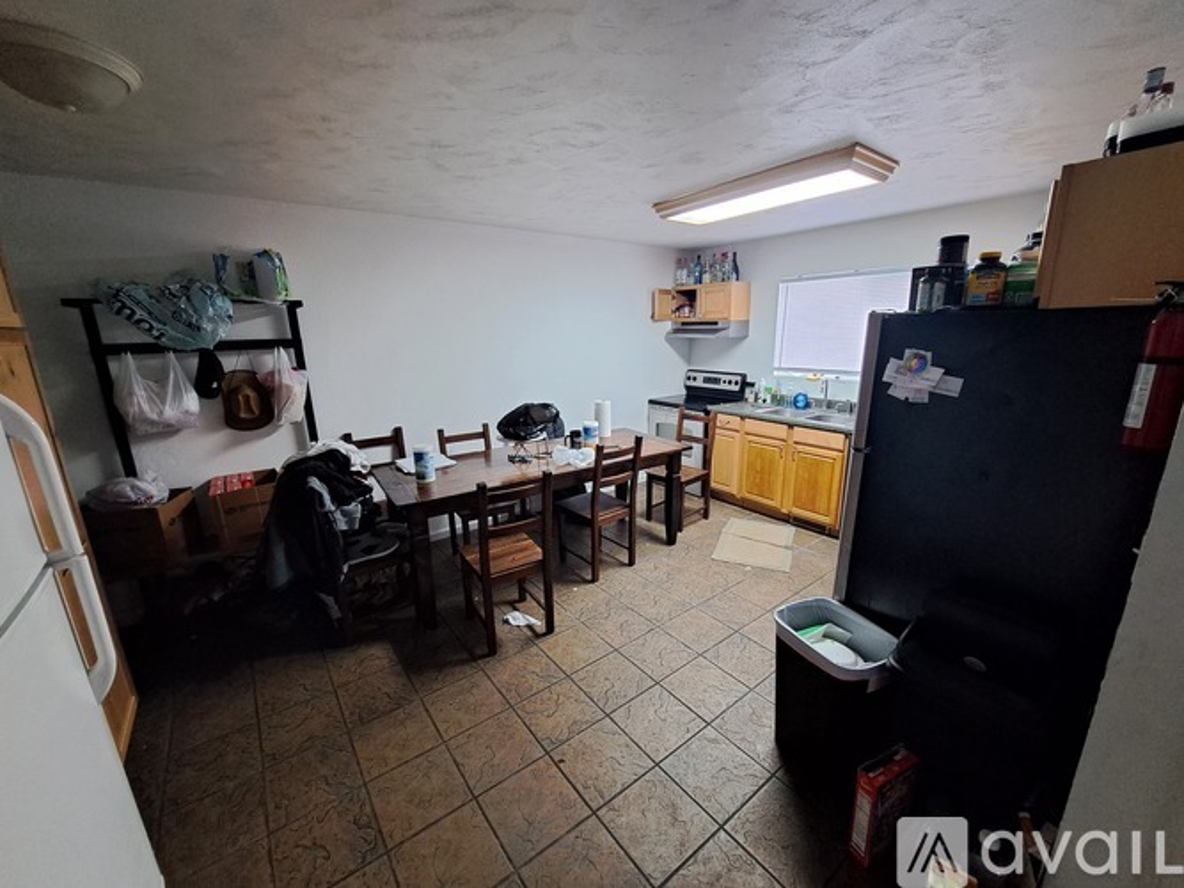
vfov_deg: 89.9
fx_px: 445
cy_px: 444
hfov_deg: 106.2
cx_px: 592
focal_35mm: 13
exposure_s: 1/40
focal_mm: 1.74
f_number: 2.2
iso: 160
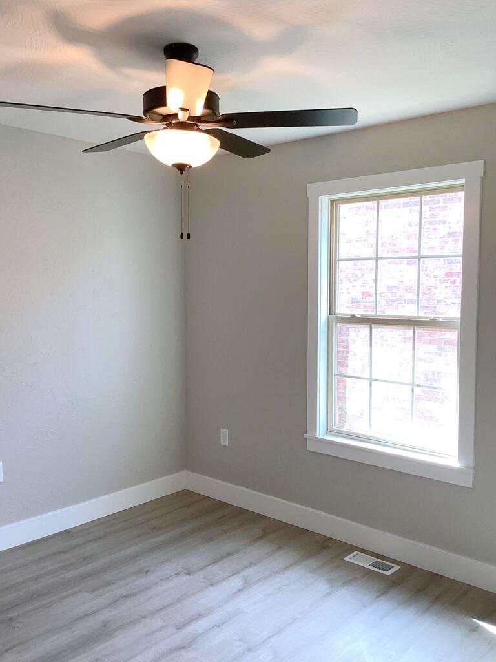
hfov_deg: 45.4
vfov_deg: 58.4
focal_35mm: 31
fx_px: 592
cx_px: 248
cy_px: 331
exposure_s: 1/60
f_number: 2.4
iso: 50
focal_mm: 3.3
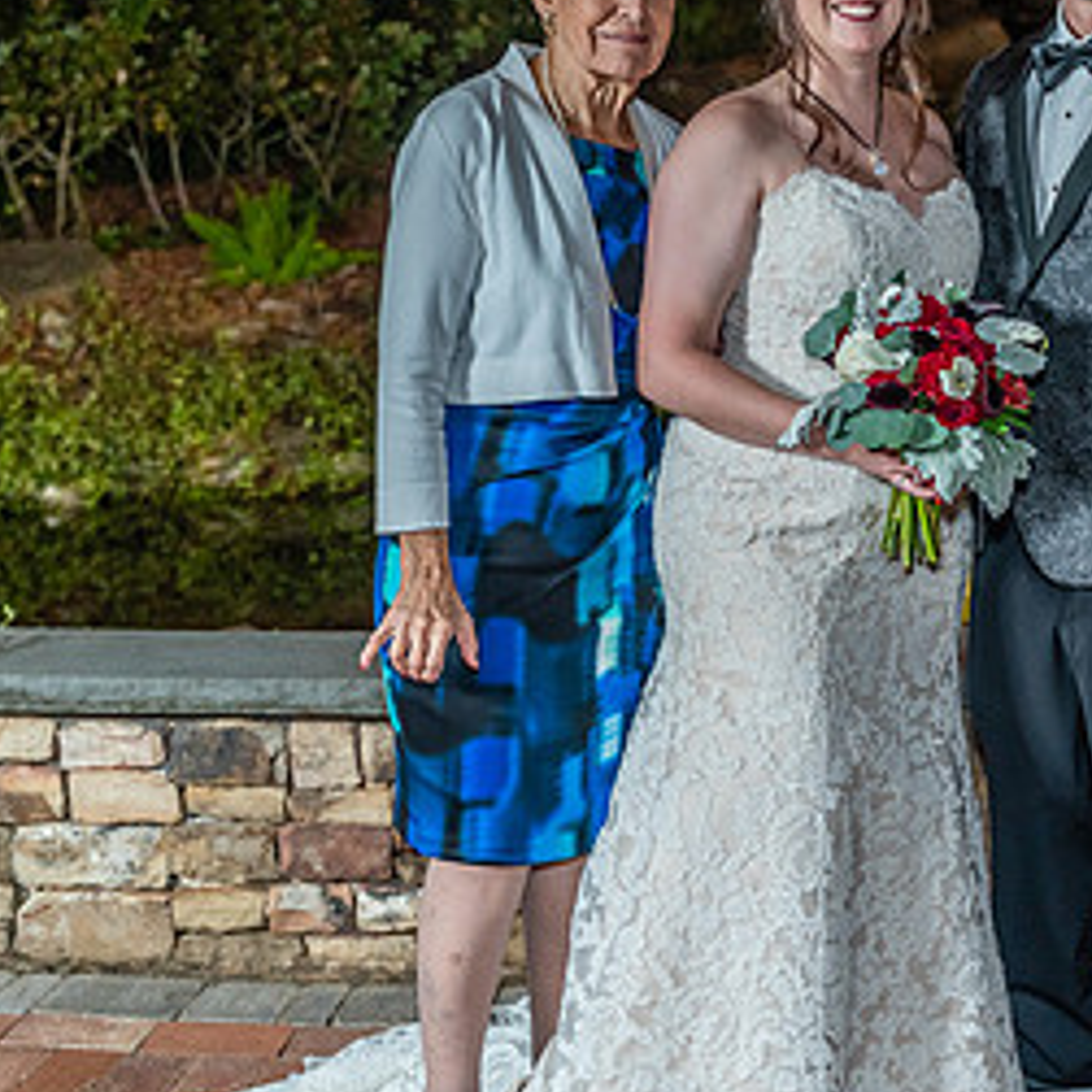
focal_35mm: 71
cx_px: 905
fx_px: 2534
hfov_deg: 23.9
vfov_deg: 24.3
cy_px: 459
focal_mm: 35
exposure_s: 1/160
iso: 1000
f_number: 2.8
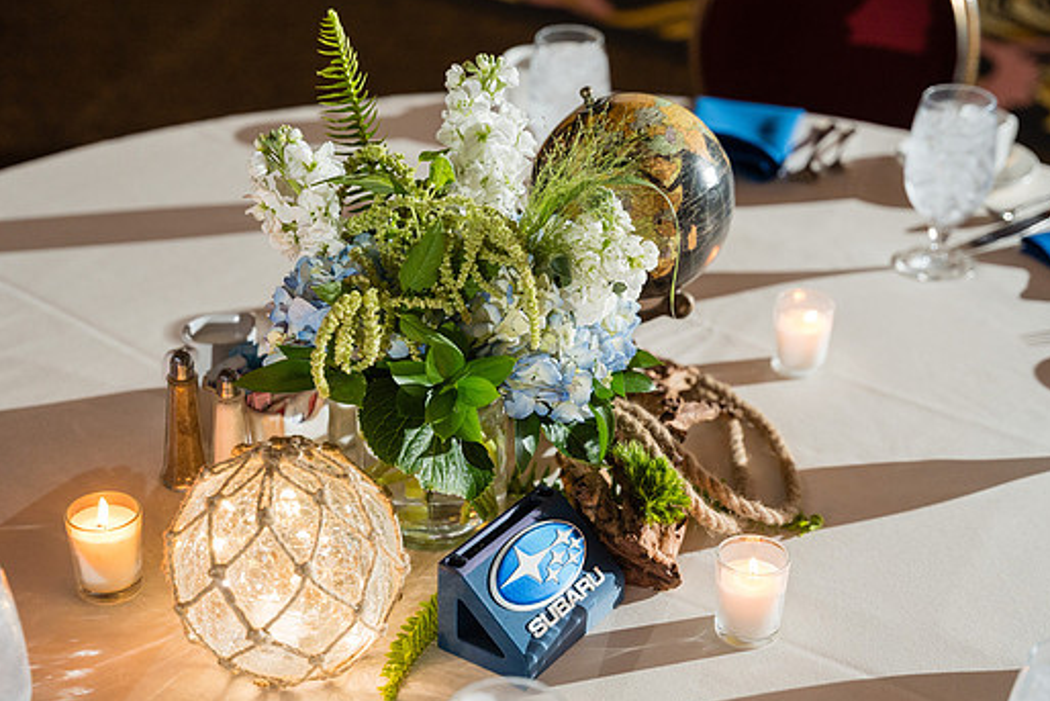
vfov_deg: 21.3
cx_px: 527
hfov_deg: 31.4
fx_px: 1867
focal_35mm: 64
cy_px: 350
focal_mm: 56.7
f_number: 2.8
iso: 2000
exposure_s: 1/250
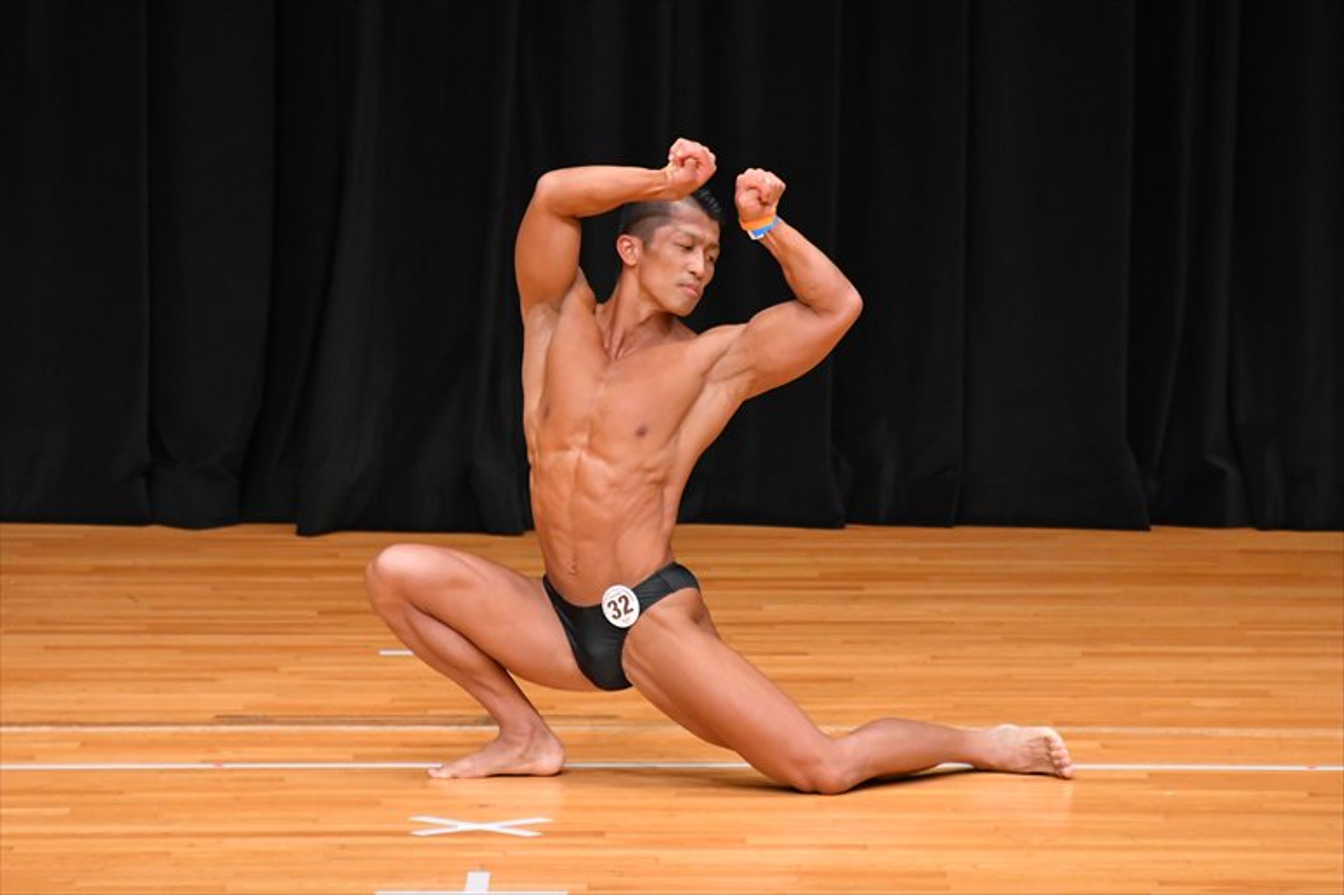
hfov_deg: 6.0
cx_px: 672
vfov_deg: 4.0
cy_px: 448
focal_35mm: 345
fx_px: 12874
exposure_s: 1/400
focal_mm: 230
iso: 4000
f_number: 5.6
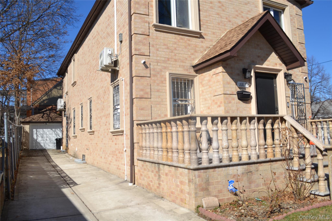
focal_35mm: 30
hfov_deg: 61.9
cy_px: 110
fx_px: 277
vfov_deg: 43.6
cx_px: 166
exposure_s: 1/320
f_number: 9
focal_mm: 20
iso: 100
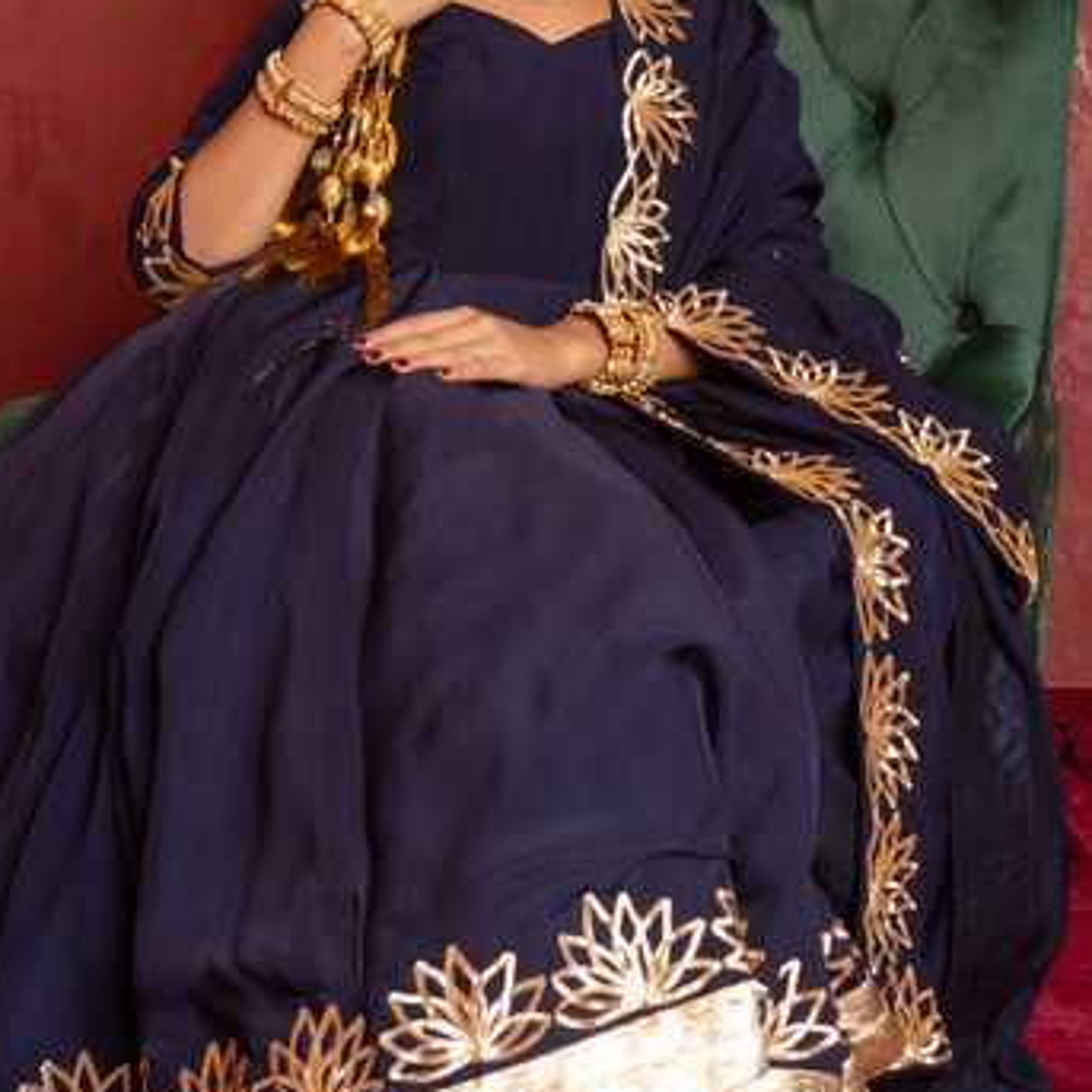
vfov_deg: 26.4
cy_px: 396
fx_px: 2320
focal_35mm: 65
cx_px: 541
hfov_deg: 26.5
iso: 400
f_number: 7.1
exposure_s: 1/160
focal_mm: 50
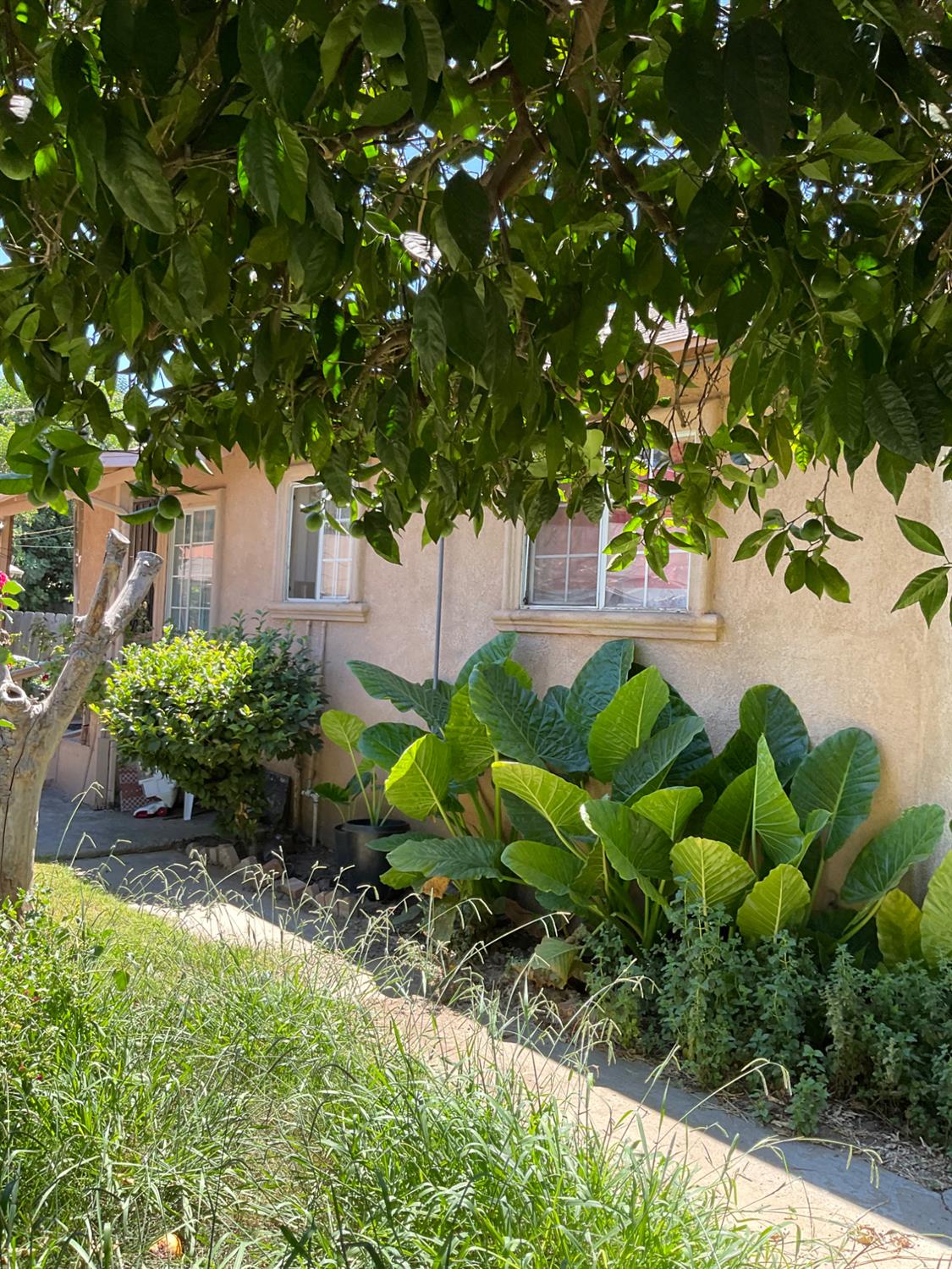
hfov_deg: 48.2
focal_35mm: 29
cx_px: 476
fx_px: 1063
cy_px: 634
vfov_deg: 61.7
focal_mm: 3
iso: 16
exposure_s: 1/195
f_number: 1.8
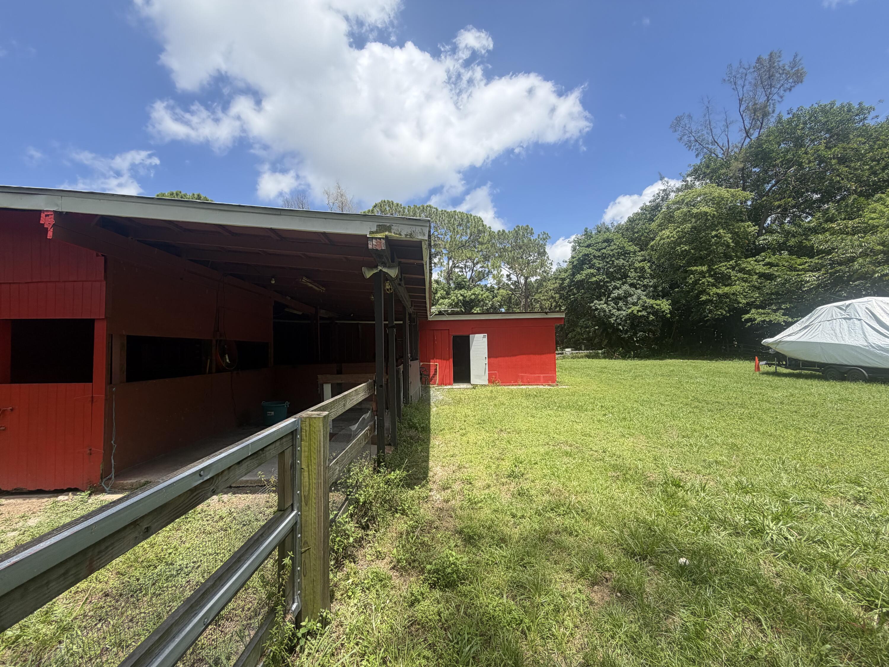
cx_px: 444
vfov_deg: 85.7
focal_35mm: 14
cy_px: 334
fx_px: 360
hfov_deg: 102.1
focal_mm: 2.22
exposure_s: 1/770
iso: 32
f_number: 2.2
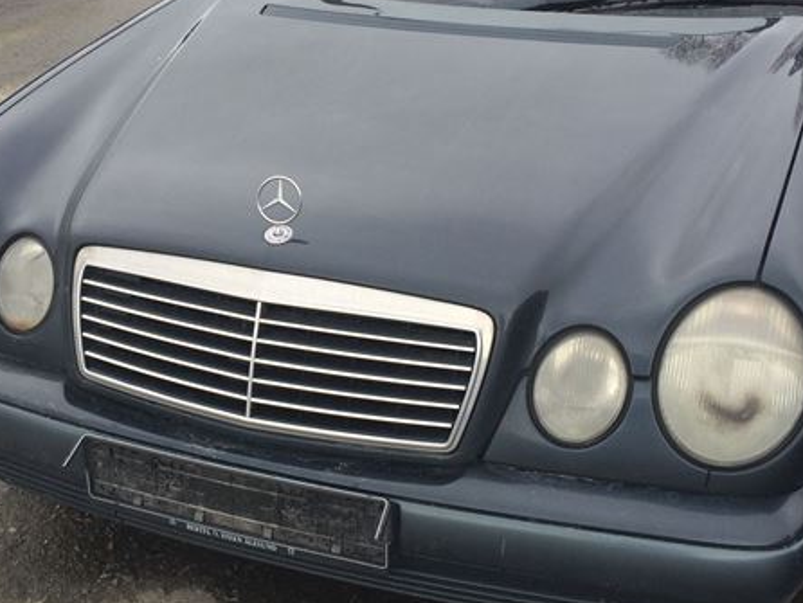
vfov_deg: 28.0
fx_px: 1207
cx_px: 333
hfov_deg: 36.7
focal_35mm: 52
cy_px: 239
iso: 32
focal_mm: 4.15
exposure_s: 1/342
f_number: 2.2
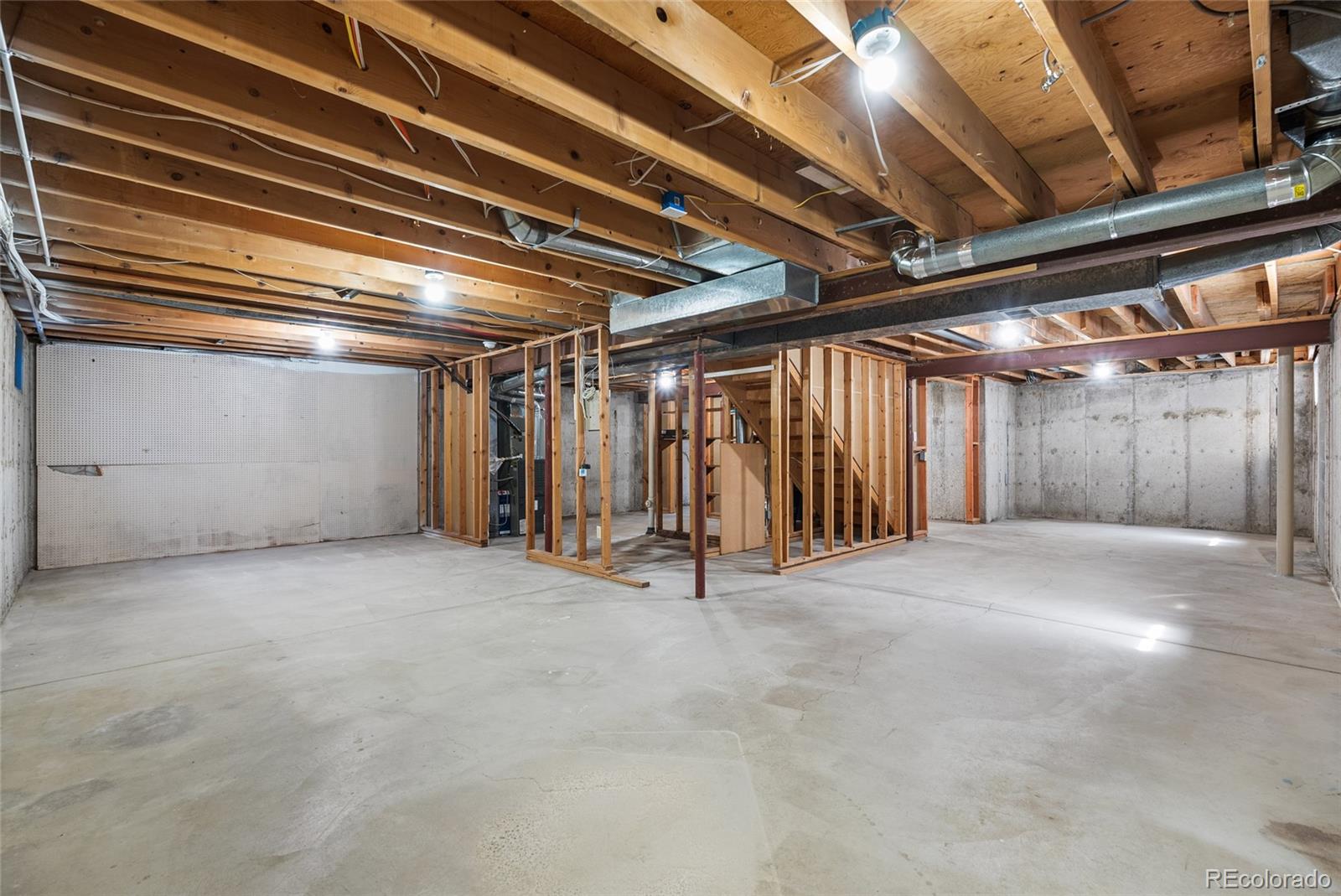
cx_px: 670
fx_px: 596
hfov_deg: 96.7
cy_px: 448
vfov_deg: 73.8
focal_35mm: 16
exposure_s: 2.5
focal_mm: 16
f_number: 8
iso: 200
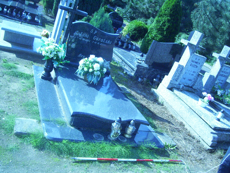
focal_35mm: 36
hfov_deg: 51.3
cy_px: 86
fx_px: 240
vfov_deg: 39.7
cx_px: 115
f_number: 4.8
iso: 400
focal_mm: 6
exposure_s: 1/1000
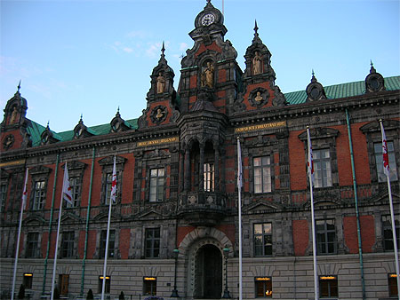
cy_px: 150
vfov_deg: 41.8
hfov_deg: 53.9
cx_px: 200
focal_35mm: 34
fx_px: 393
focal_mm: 5.7
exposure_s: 1/36
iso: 50
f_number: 2.9
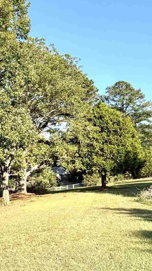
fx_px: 301
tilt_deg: +11.3
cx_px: 102
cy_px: 106
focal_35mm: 42
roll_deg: +3.9
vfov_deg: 48.0
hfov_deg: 28.2
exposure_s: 1/956
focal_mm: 2.22
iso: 50
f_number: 2.2
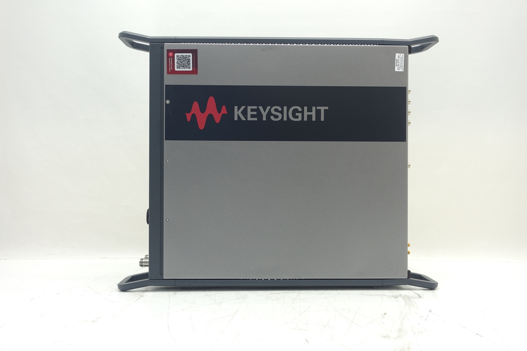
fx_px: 454
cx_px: 264
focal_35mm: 31
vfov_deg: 42.3
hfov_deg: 60.3
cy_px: 176
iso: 100
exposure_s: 1/20
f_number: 3.2
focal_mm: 11.45
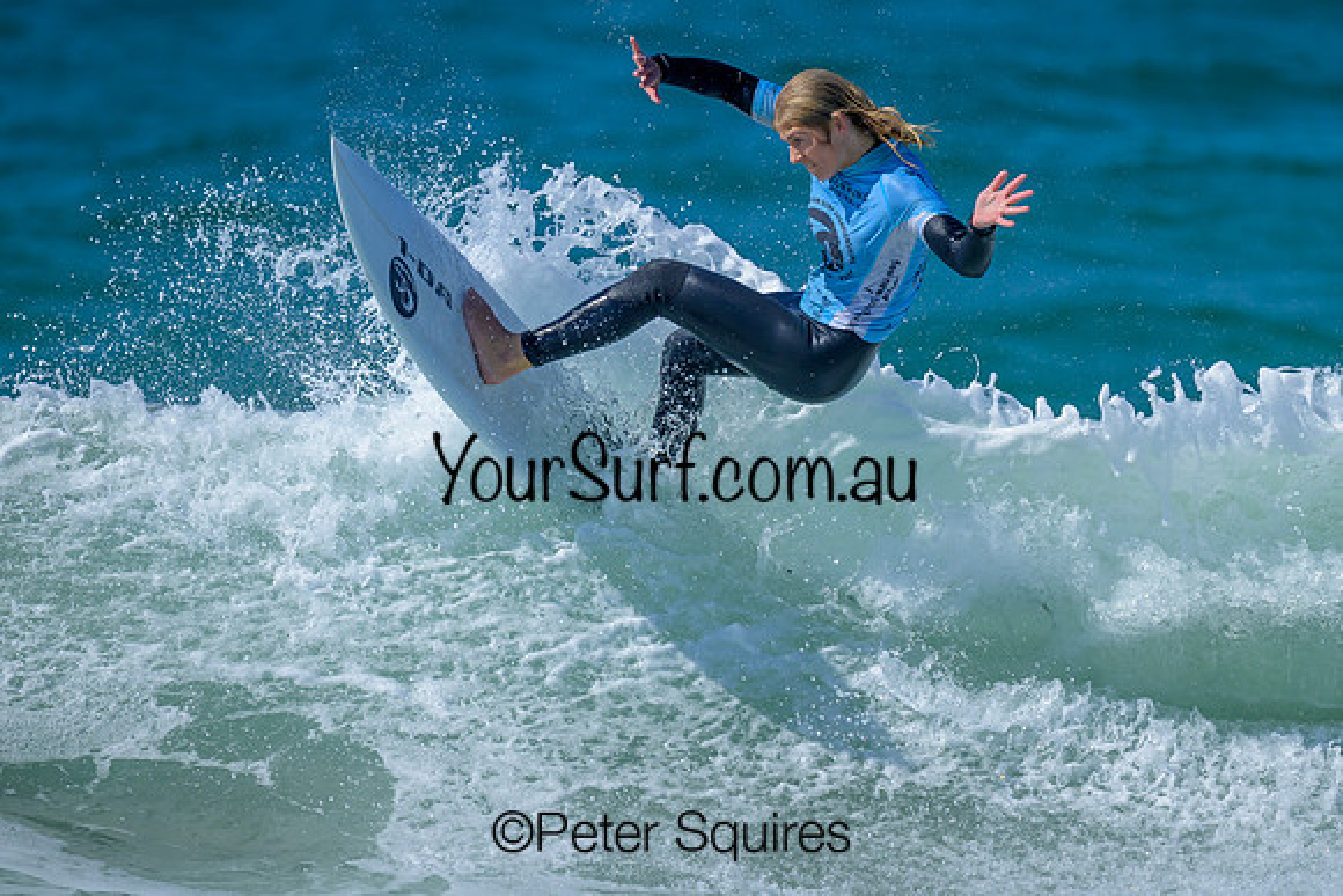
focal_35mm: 1098
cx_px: 922
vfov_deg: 1.3
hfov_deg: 1.9
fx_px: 40975
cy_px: 465
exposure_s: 1/2000
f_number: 6.3
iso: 220
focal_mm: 800
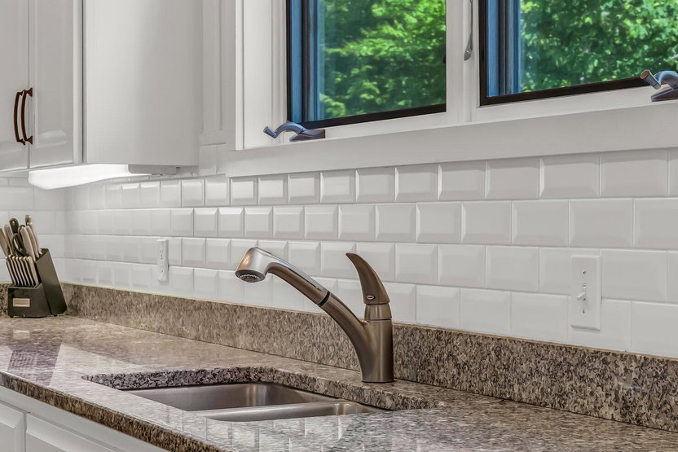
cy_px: 259
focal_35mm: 72
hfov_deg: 28.0
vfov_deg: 18.9
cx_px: 293
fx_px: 1356
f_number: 7.1
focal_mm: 35
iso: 640
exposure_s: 1/25
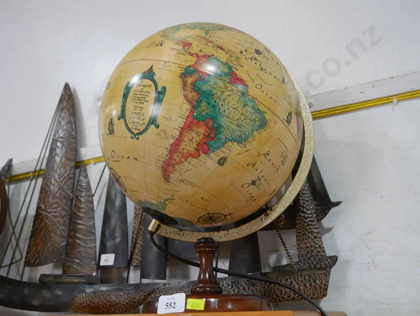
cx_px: 210
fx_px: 388
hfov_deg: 56.8
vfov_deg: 44.2
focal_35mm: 32
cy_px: 158
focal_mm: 16
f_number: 3.6
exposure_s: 1/60
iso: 640
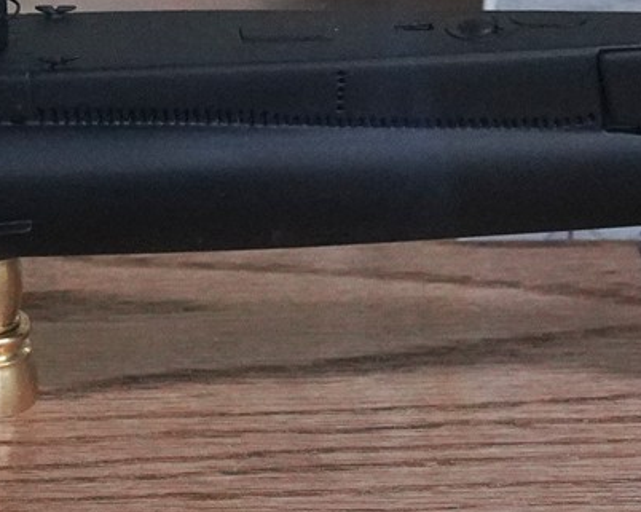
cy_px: -22
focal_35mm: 215
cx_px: -464
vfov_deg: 7.2
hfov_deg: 8.7
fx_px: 4076
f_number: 6.3
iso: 6400
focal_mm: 46
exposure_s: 1/100
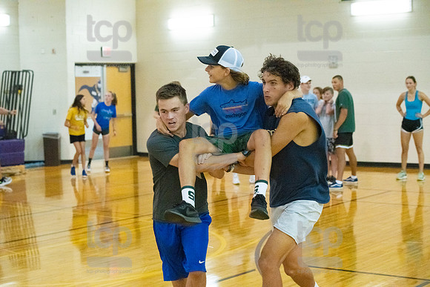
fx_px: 836
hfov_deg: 28.8
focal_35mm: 70
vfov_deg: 19.5
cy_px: 144
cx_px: 215
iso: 6400
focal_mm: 70
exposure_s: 1/640
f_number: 4.5
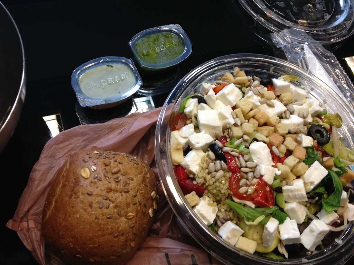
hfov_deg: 52.6
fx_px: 358
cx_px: 177
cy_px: 132
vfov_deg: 40.7
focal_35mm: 35
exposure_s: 1/30
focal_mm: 4.28
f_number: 2.4
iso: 64
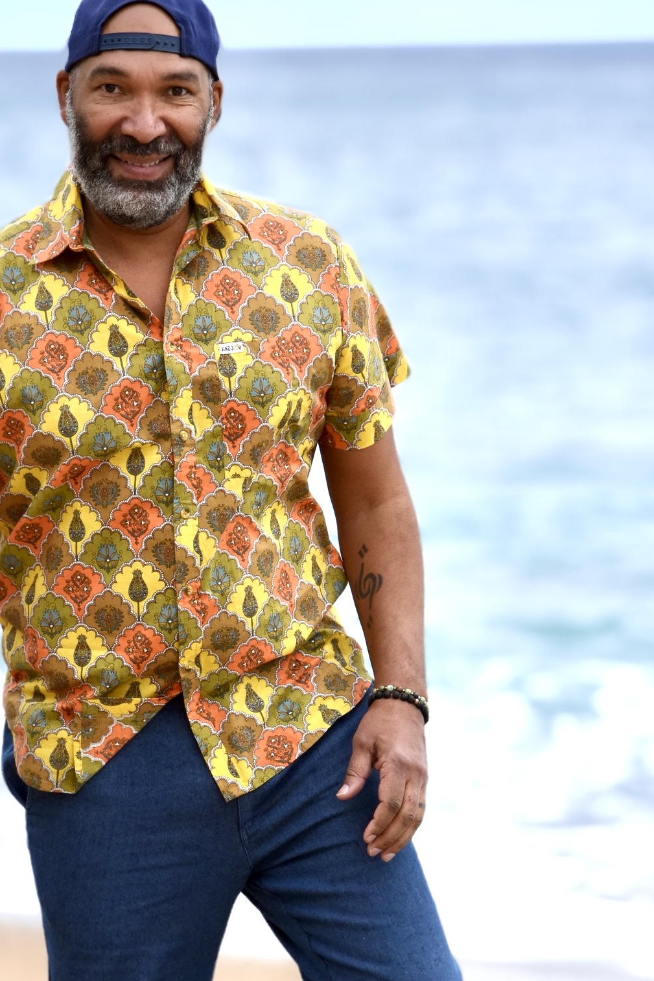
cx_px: 166
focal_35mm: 203
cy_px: 779
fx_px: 5530
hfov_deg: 6.8
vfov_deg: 10.1
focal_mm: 80
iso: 640
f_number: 9
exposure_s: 1/1250
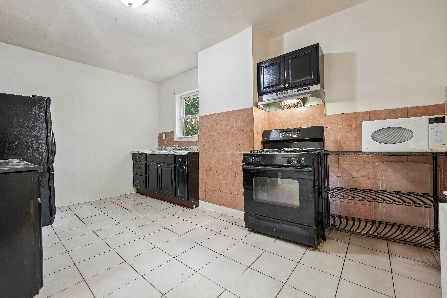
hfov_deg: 104.3
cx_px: 224
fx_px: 174
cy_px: 149
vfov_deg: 81.2
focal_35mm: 14
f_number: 6.3
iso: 250
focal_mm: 14
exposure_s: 1/3.33
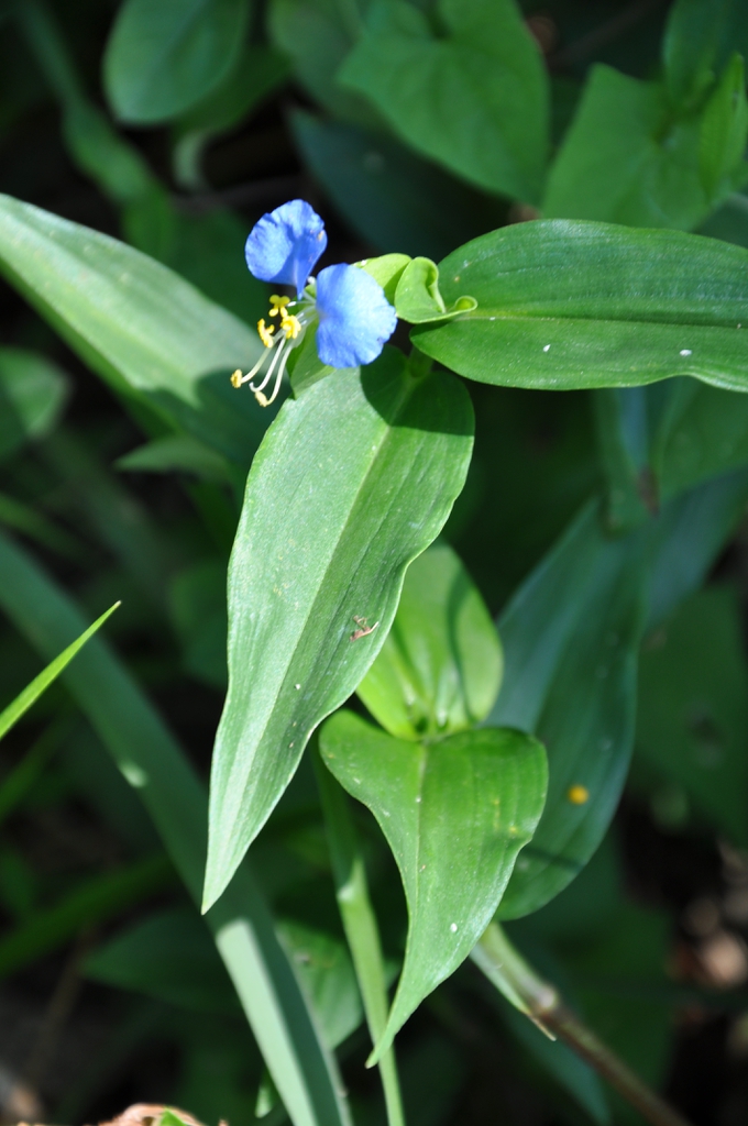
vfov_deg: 13.1
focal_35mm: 158
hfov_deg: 8.7
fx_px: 4922
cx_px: 374
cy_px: 563
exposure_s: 1/125
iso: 200
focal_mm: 105
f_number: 8
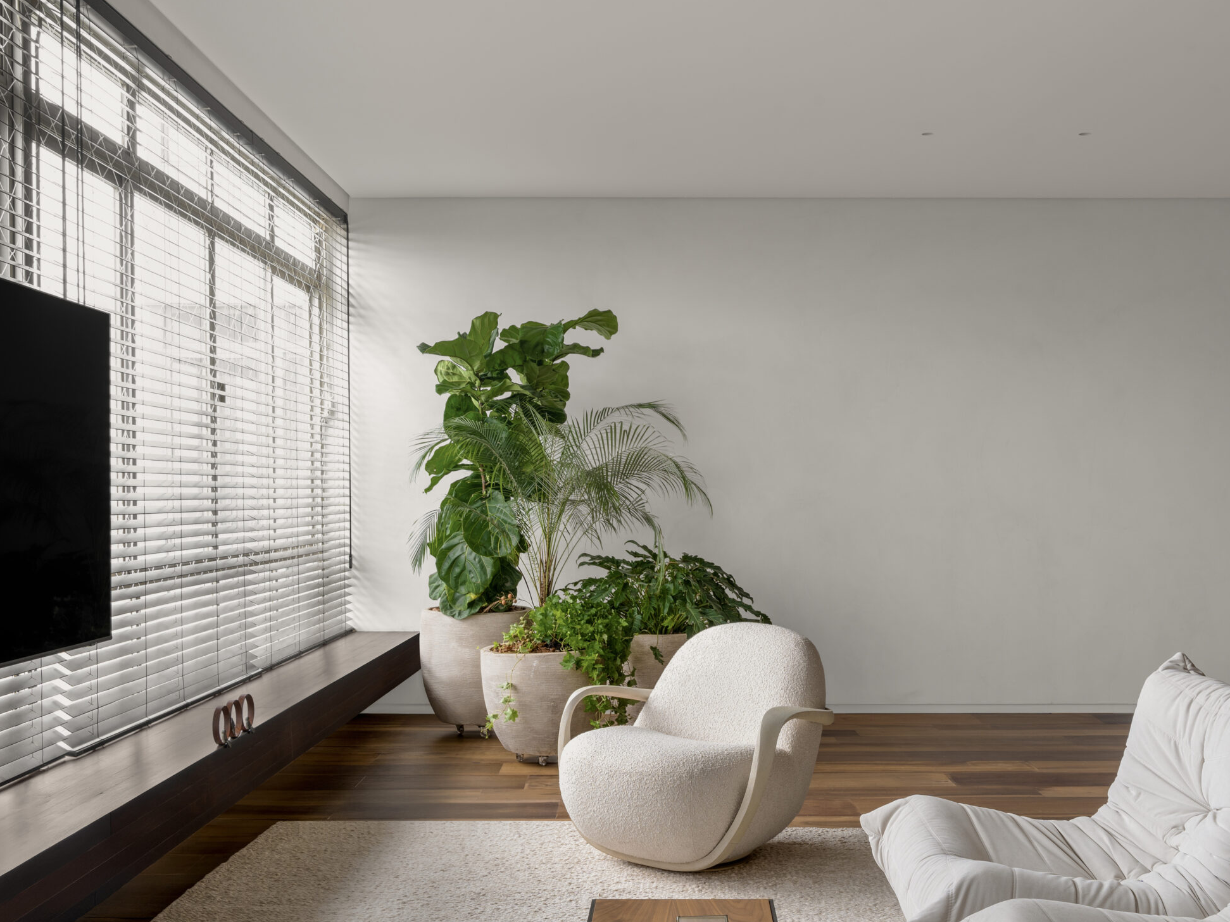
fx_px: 1355
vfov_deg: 37.6
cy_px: 501
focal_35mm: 38
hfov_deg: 48.7
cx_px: 708
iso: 160
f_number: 11
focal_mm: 30.1
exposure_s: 1/2
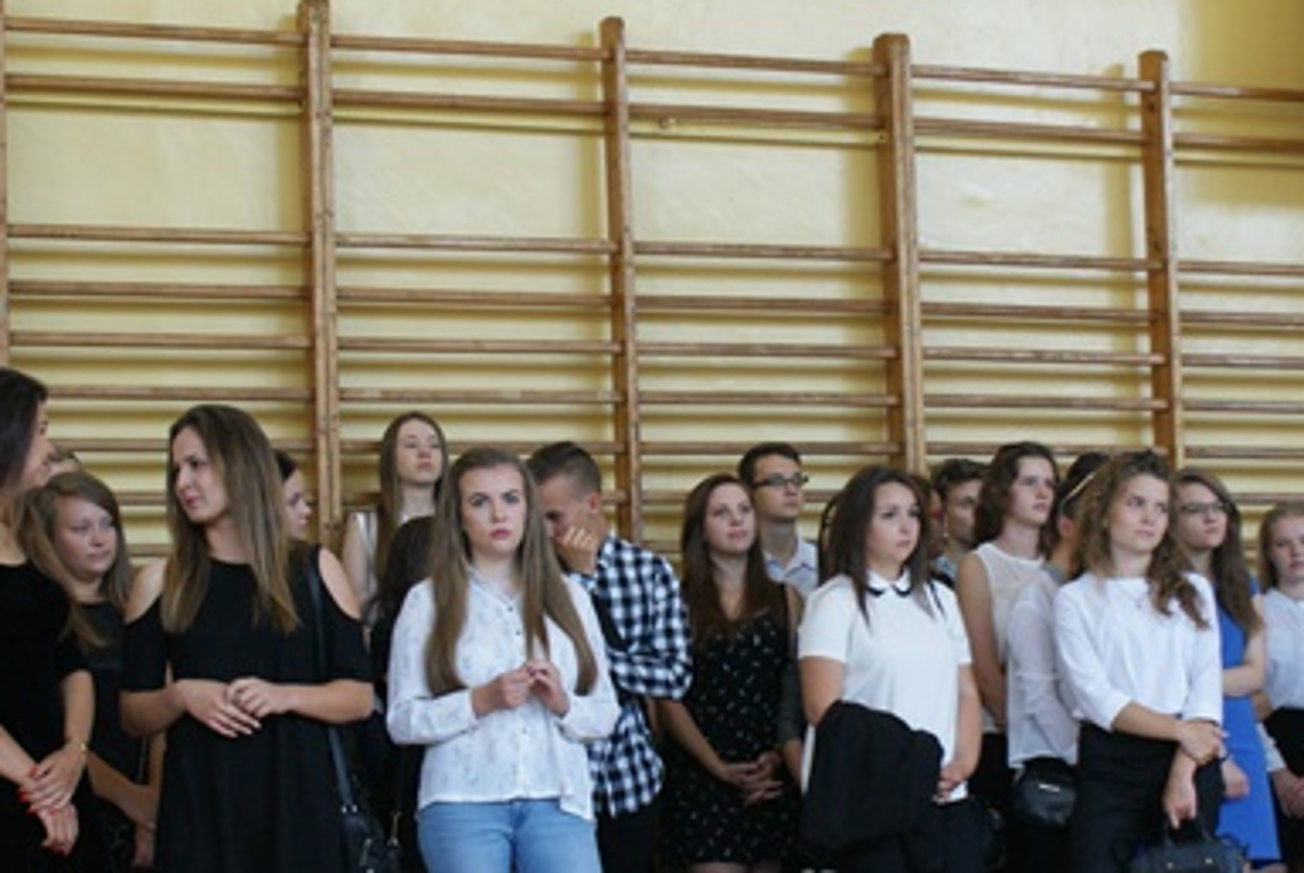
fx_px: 2720
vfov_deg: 18.2
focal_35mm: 75
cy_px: 571
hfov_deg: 26.9
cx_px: 734
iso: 400
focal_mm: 30
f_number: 5
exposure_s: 1/60
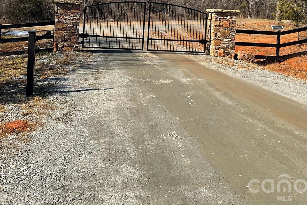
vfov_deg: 24.9
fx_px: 443
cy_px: 7
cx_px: 139
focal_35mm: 52
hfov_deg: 38.2
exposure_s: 1/1848
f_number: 1.8
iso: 16
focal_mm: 3
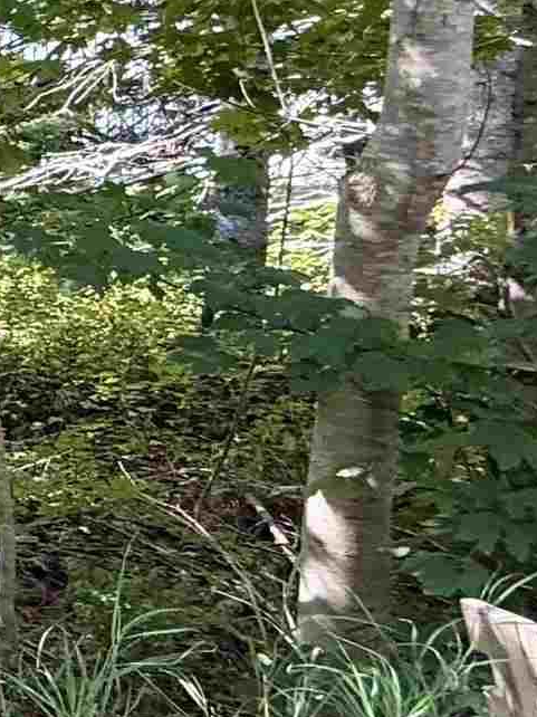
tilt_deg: -1.0
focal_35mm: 67
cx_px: -1030
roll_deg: +0.7
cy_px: 302
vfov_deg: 28.9
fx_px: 1387
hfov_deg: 11.9
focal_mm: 2.22
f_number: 2.2
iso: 64
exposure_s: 1/99
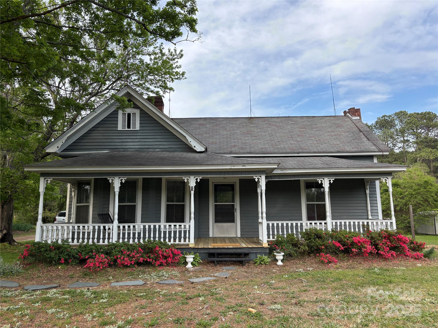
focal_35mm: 26
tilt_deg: +9.2
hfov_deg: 67.3
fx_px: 329
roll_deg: +0.0
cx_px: 219
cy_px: 164
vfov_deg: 53.1
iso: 50
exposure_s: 1/918
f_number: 1.6
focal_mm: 5.96
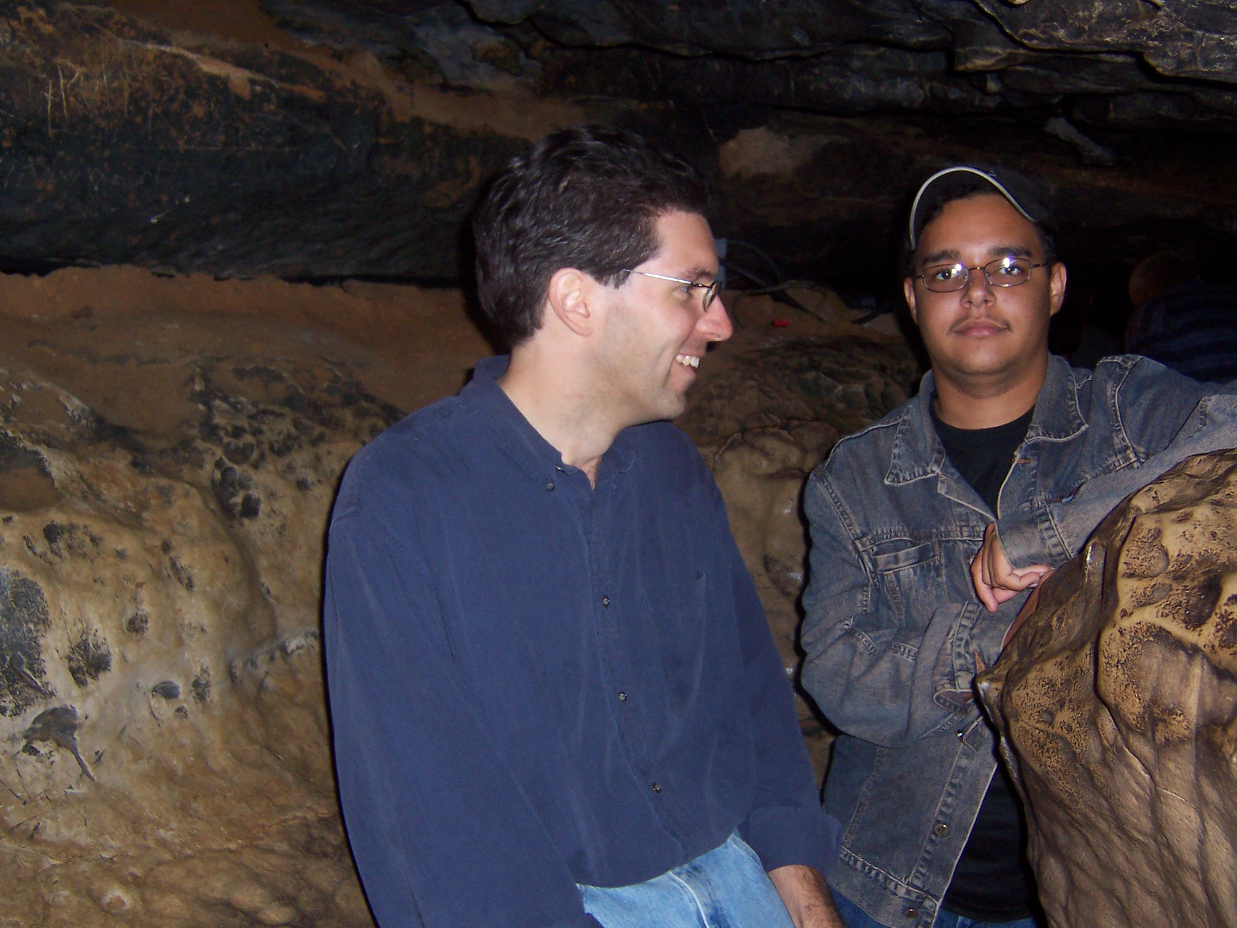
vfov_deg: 37.7
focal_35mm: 38
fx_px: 1358
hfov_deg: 48.9
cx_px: 661
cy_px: 419
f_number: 2.8
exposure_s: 1/60
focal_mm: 5.5
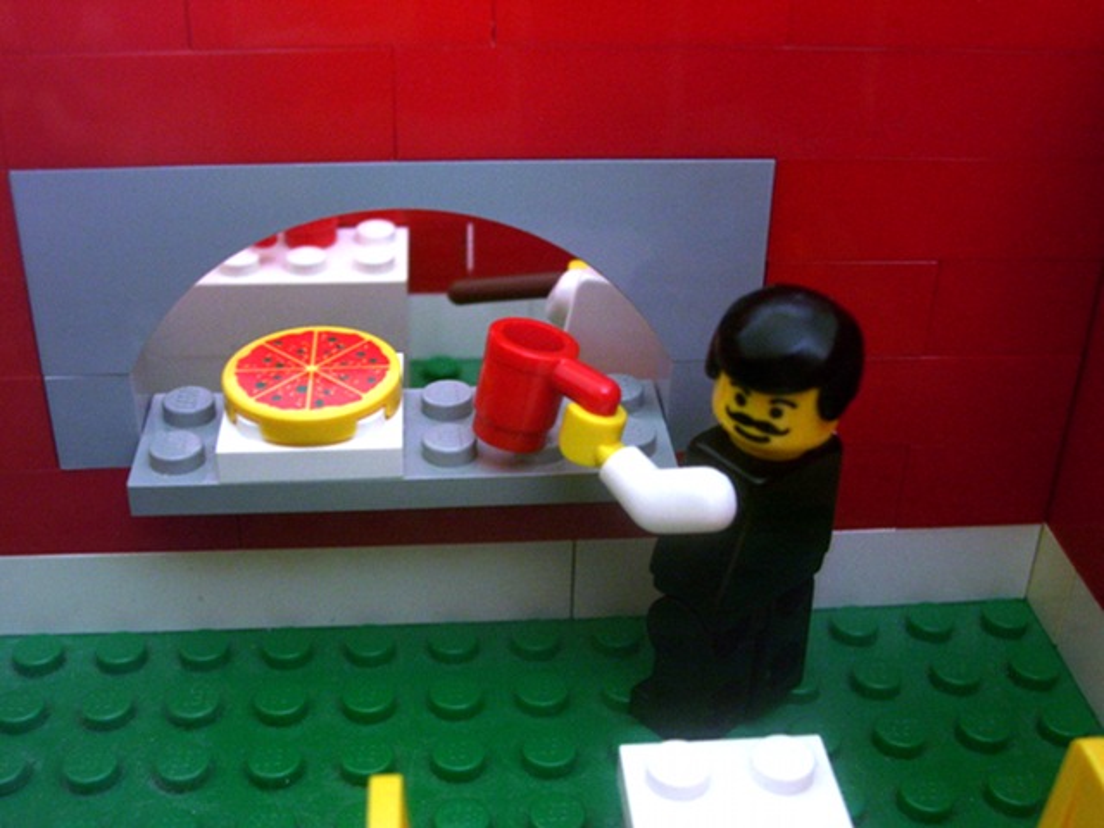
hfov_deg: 44.8
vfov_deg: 34.3
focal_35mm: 42
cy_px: 414
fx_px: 1339
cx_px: 552
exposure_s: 1/8
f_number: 3
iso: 160
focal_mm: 7
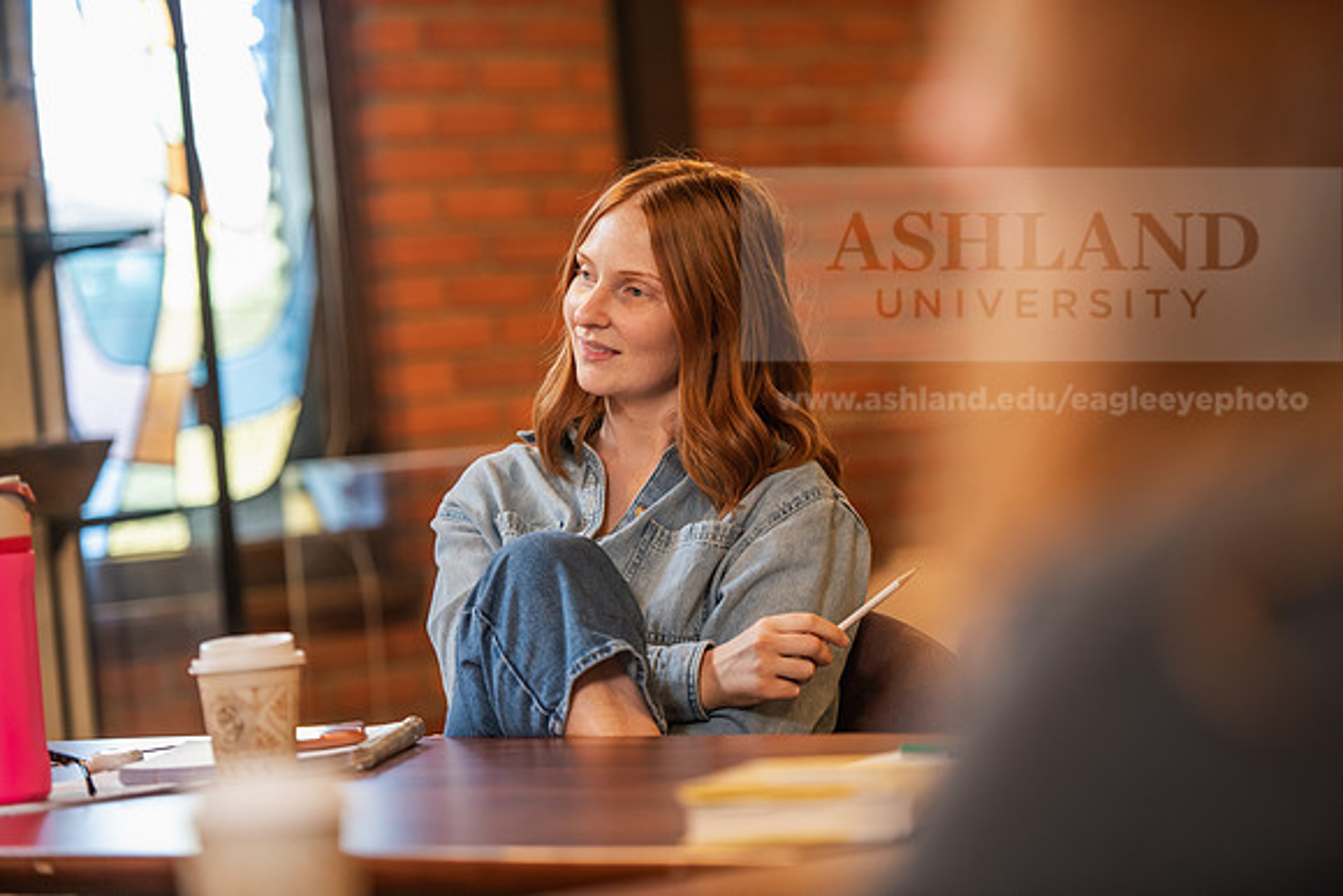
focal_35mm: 135
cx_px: 672
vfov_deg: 10.2
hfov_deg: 15.2
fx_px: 5037
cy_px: 448
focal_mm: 135
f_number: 2.8
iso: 640
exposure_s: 1/125
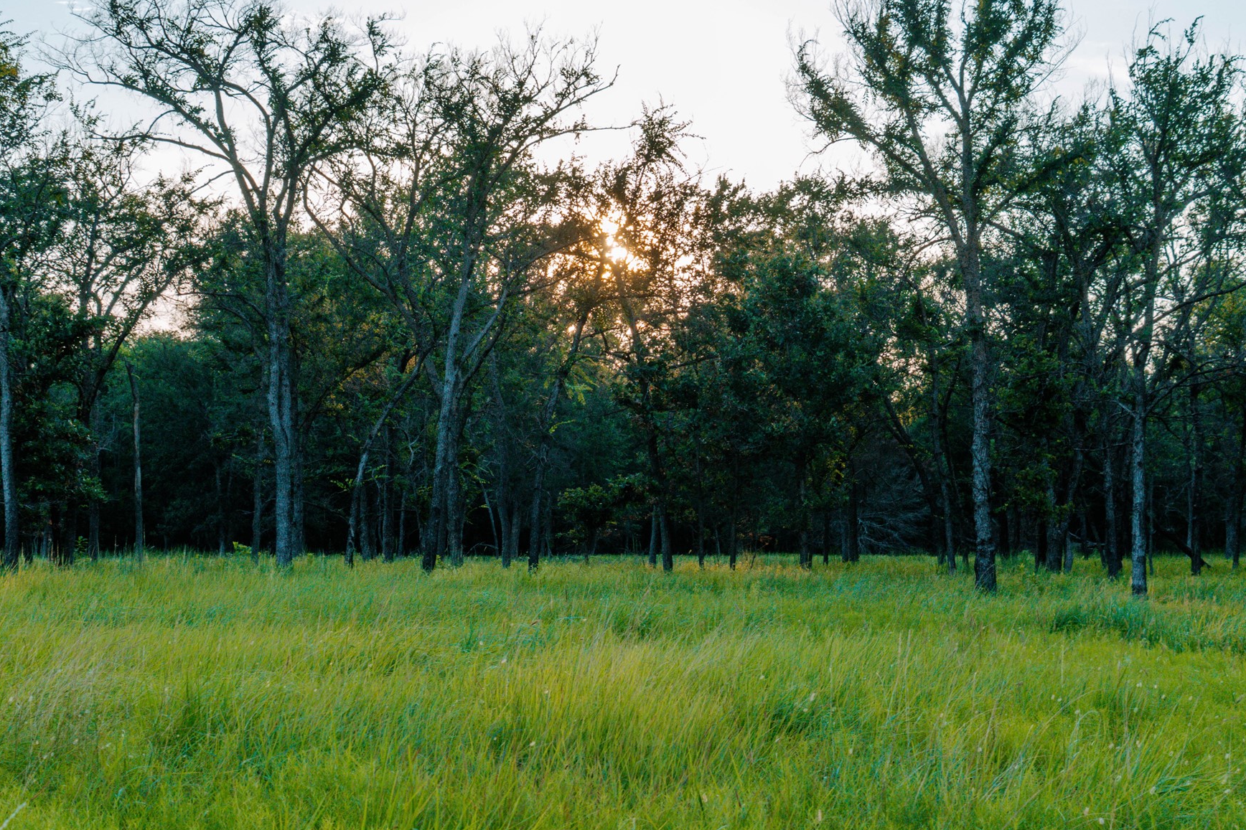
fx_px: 2111
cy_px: 412
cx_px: 683
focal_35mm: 61
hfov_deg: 32.9
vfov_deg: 22.3
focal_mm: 35
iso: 800
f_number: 7.1
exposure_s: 1/500
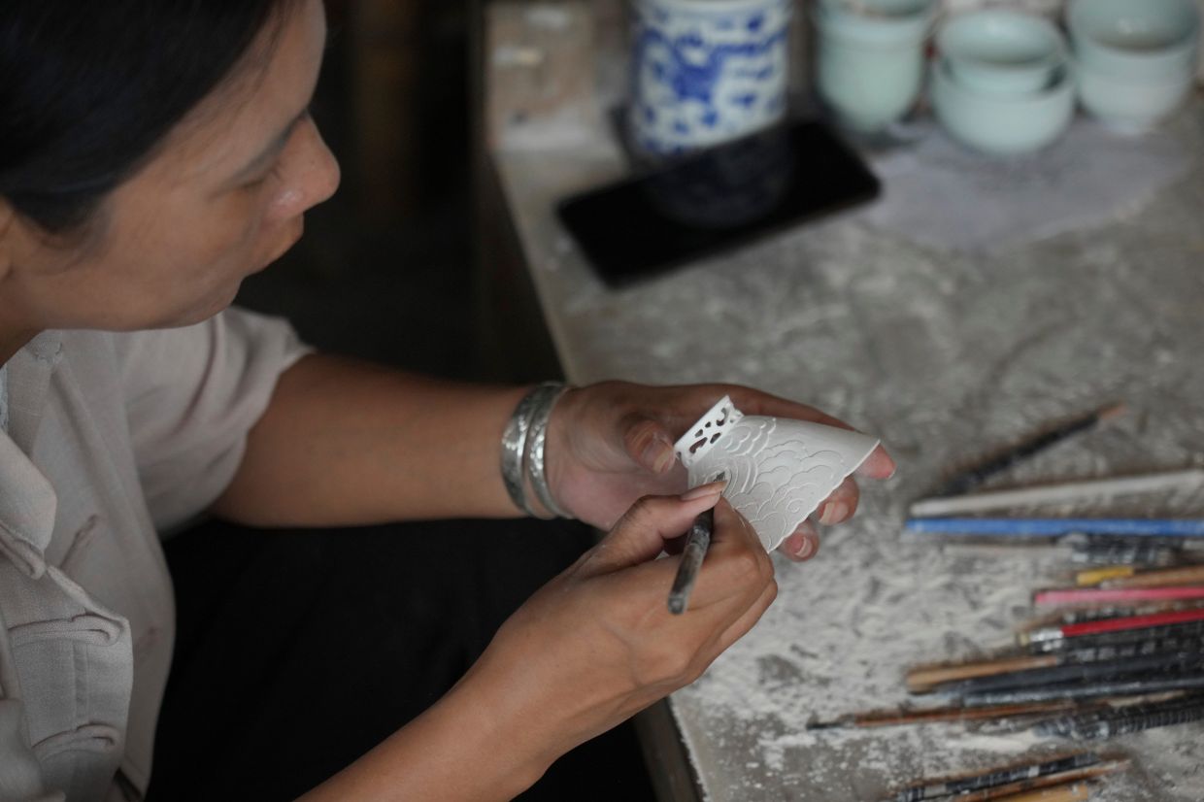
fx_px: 3511
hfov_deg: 19.5
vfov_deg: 13.0
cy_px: 401
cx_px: 602
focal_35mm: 105
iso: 2000
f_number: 4
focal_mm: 105
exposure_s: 1/3200
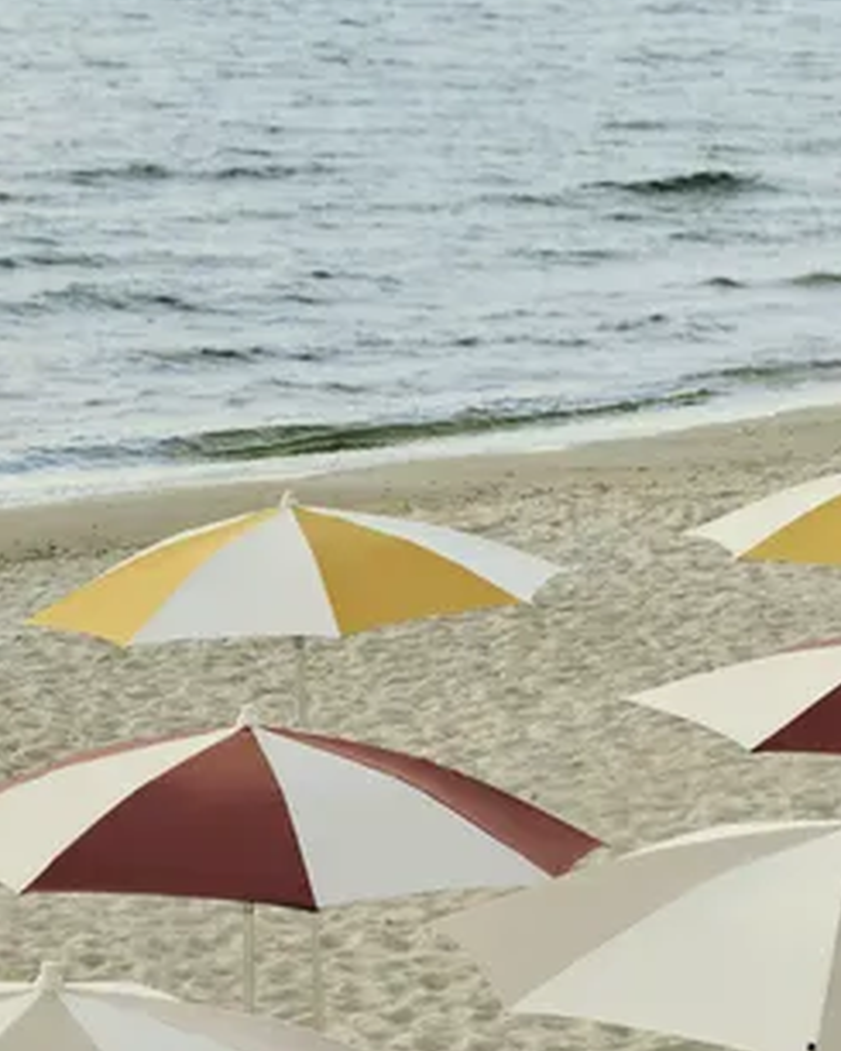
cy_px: 1161
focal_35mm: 160
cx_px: -17
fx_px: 4976
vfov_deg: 11.9
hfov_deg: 9.6
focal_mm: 58
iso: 100
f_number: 6.3
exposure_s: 1/100
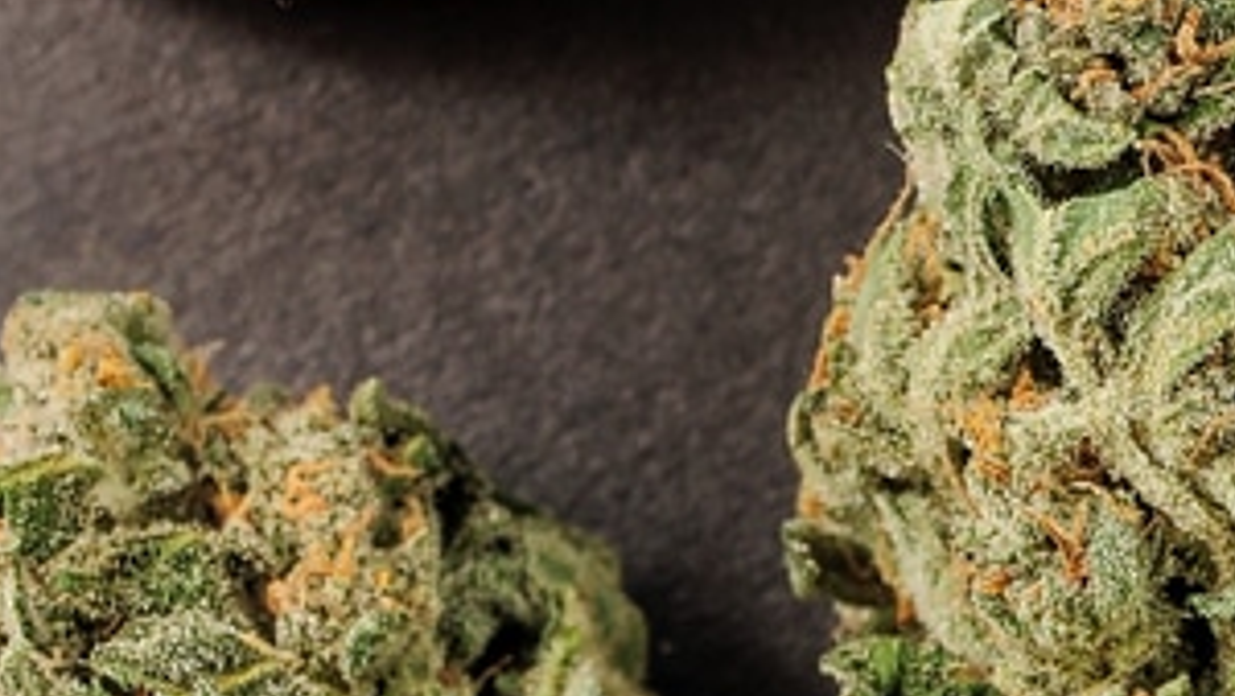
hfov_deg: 13.2
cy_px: 896
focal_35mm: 158
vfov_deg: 7.6
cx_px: 1480
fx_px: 5176
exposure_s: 1/125
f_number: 9
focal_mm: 24
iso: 200
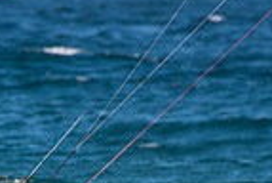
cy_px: 315
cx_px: 19
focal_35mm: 2022
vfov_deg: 0.7
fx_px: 15309
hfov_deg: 1.0
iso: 64
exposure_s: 1/800
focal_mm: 500
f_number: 6.3
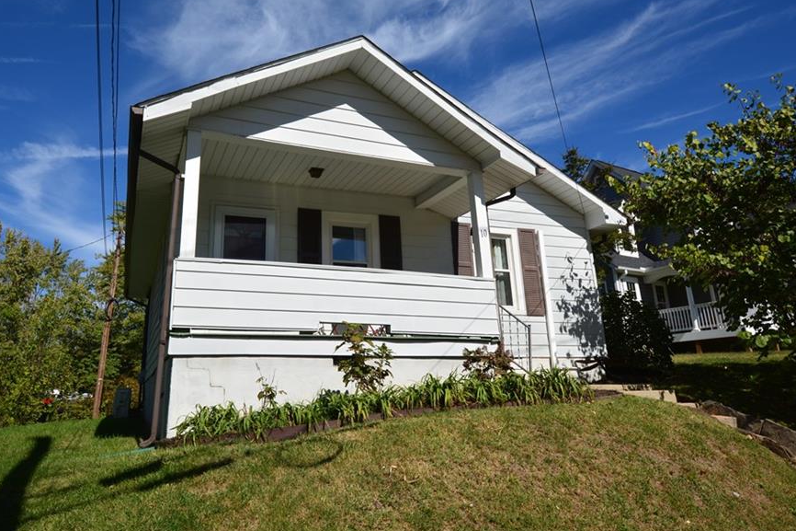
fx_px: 588
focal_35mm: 27
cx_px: 363
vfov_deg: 48.4
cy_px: 232
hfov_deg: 68.1
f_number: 11
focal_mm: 15
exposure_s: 1/400
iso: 200
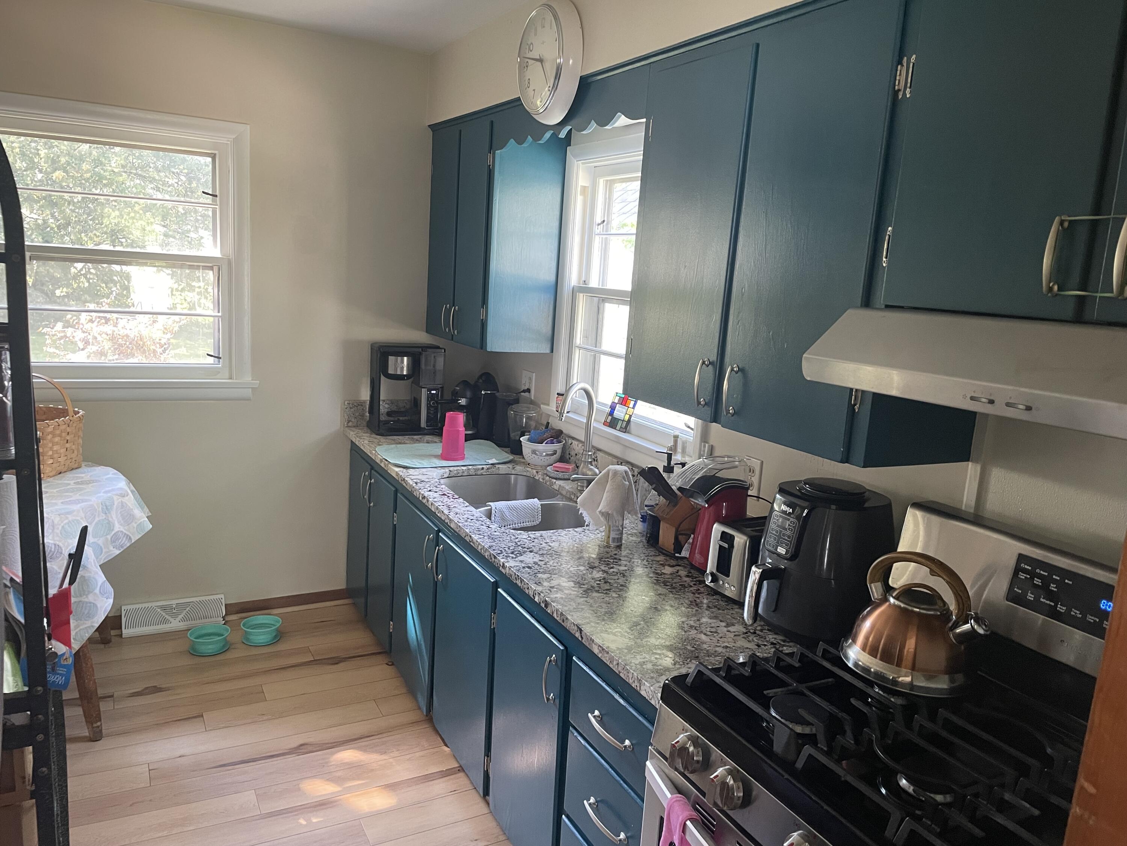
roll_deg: -4.3
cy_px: 423
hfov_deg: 67.3
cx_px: 564
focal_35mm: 26
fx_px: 846
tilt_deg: -10.6
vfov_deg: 53.1
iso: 200
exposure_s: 1/60
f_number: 1.6
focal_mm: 4.2
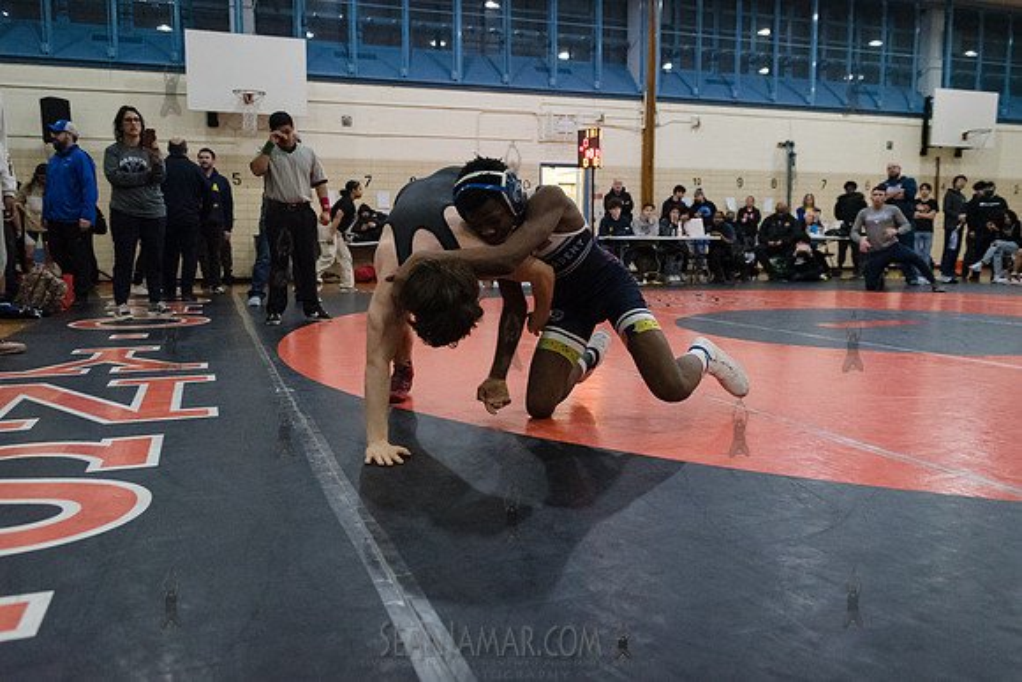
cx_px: 511
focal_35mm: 30
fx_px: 842
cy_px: 341
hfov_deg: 62.5
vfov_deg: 44.1
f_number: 3.2
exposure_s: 1/400
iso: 8000
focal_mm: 27
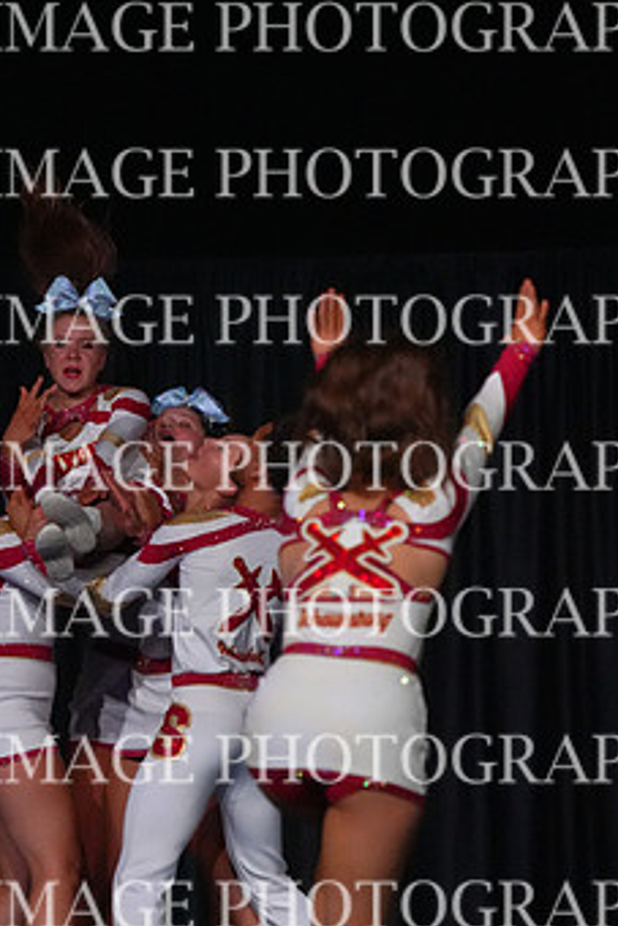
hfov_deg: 3.2
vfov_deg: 4.8
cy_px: 539
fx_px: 10983
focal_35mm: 427
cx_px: 197
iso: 16000
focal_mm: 250
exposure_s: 1/1250
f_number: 5.6
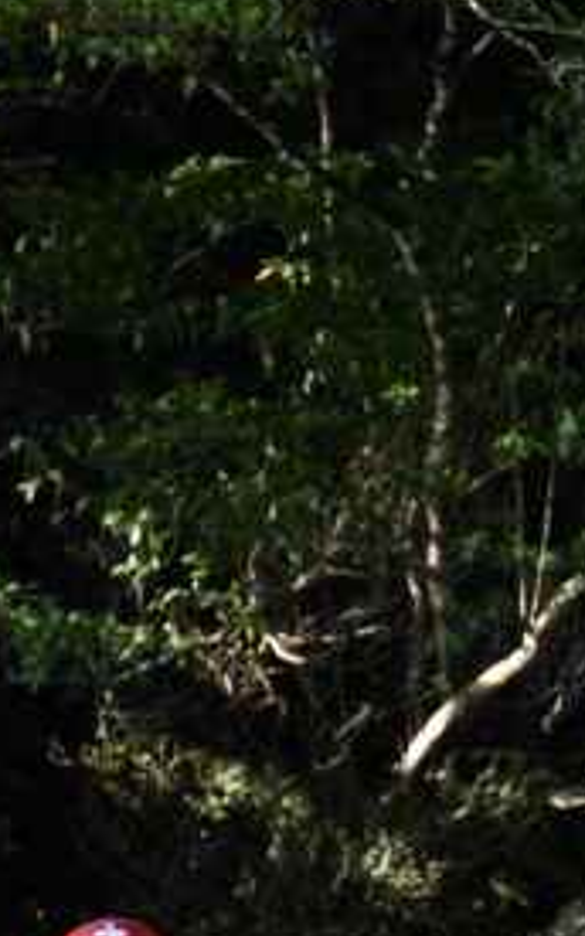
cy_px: 979
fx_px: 9000
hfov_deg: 3.6
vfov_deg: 5.9
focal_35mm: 353
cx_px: 1588
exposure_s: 1/1250
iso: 1600
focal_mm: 62
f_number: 5.6
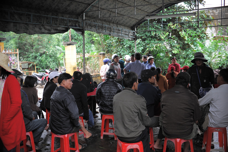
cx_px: 114
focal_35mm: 35
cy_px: 76
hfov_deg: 54.5
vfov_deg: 37.8
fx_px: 222
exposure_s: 1/500
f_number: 3.5
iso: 1250
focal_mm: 35
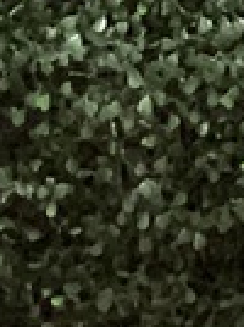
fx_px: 2235
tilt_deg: -7.5
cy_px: -693
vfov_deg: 7.3
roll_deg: +1.1
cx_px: 813
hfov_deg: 5.7
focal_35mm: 237
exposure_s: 1/40
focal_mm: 3.3
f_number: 2.4
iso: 400
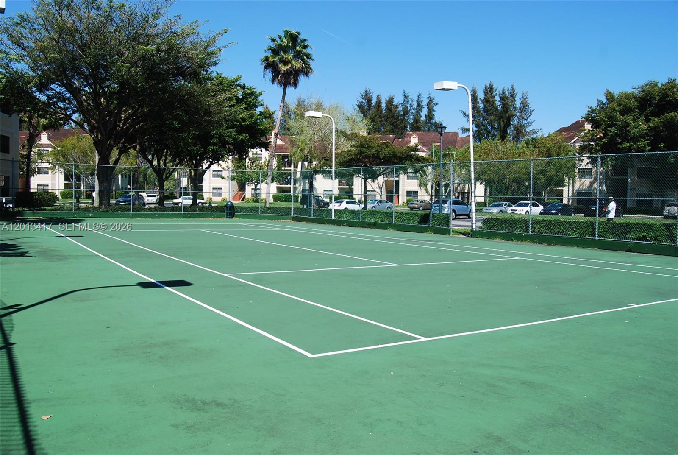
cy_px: 228
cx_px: 339
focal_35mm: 30
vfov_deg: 43.8
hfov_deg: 61.8
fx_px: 566
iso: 100
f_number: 8
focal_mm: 20
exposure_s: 1/250
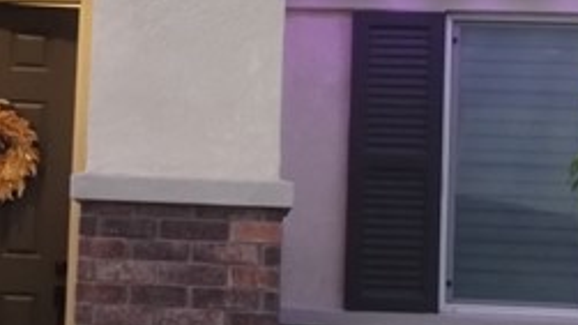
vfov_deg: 9.8
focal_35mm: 124
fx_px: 1900
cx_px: -22
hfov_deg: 16.9
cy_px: 173
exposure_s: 1/30
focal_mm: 4.27
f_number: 1.8
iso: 813
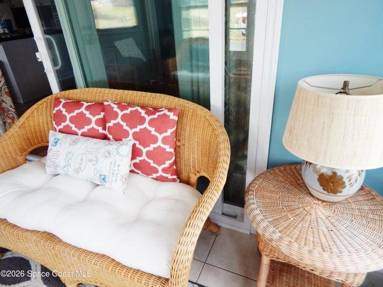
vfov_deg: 61.1
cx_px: 192
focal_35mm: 22
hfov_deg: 76.4
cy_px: 144
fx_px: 243
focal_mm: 4
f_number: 3
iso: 125
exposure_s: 1/125
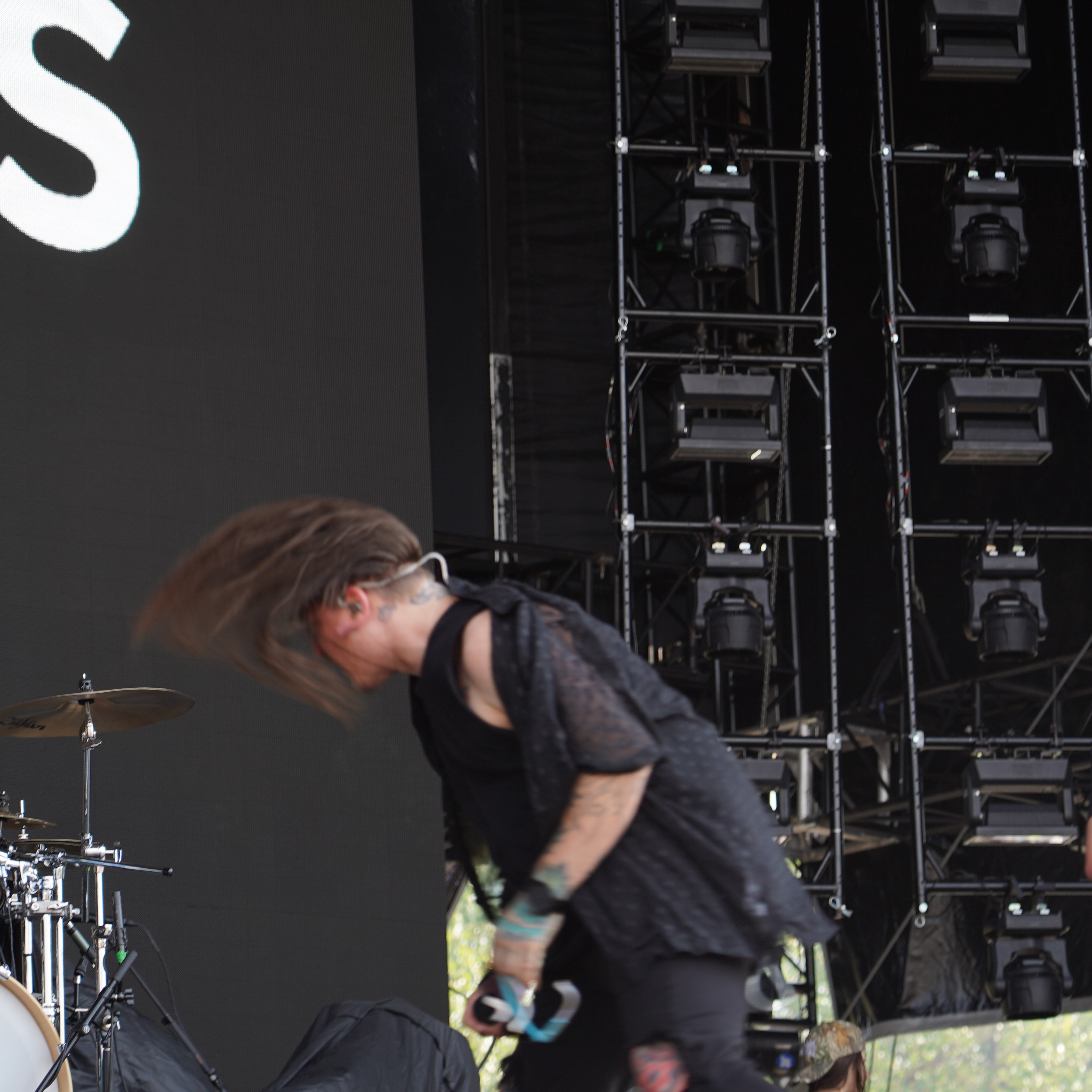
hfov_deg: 11.7
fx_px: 5318
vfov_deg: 11.7
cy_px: 579
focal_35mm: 149
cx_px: 474
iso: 100
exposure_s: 1/160
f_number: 4.5
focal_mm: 105
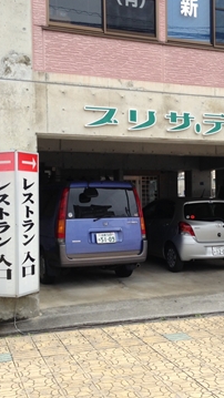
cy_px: 200
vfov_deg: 42.1
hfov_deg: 24.4
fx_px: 517
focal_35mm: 49
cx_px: 140
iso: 50
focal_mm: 4.13
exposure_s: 1/382
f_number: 2.4
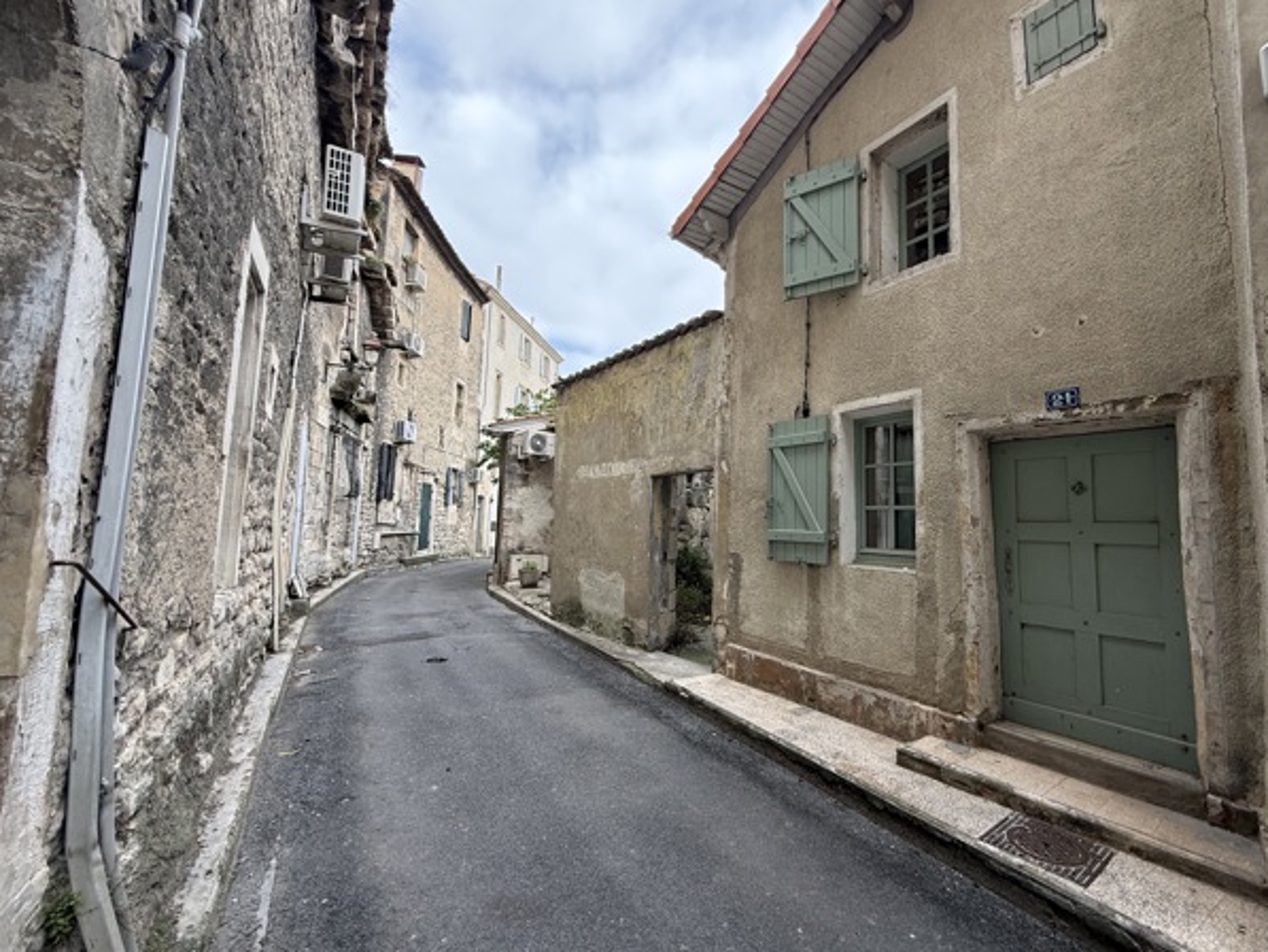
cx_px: 675
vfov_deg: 81.8
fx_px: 550
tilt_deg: +5.8
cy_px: 476
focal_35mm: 15
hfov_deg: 98.0
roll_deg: -1.1
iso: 64
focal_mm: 2.22
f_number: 2.2
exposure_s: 1/291
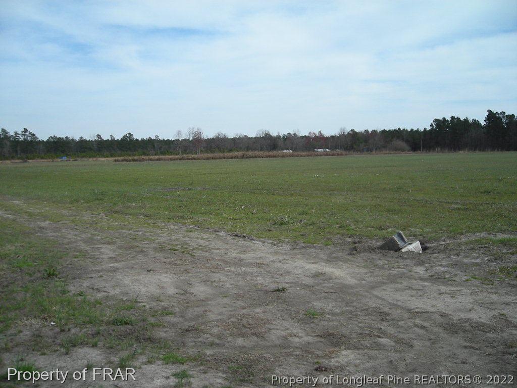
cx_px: 258
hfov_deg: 49.0
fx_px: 568
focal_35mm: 38
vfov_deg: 37.7
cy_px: 194
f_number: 6.4
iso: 50
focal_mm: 6.3
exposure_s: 1/190
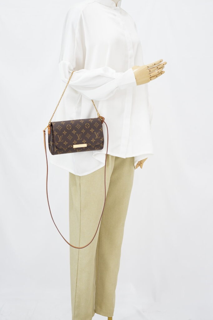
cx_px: 106
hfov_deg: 27.0
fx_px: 444
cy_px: 160
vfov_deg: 39.6
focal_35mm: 50
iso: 640
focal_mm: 50
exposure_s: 1/8
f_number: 6.3
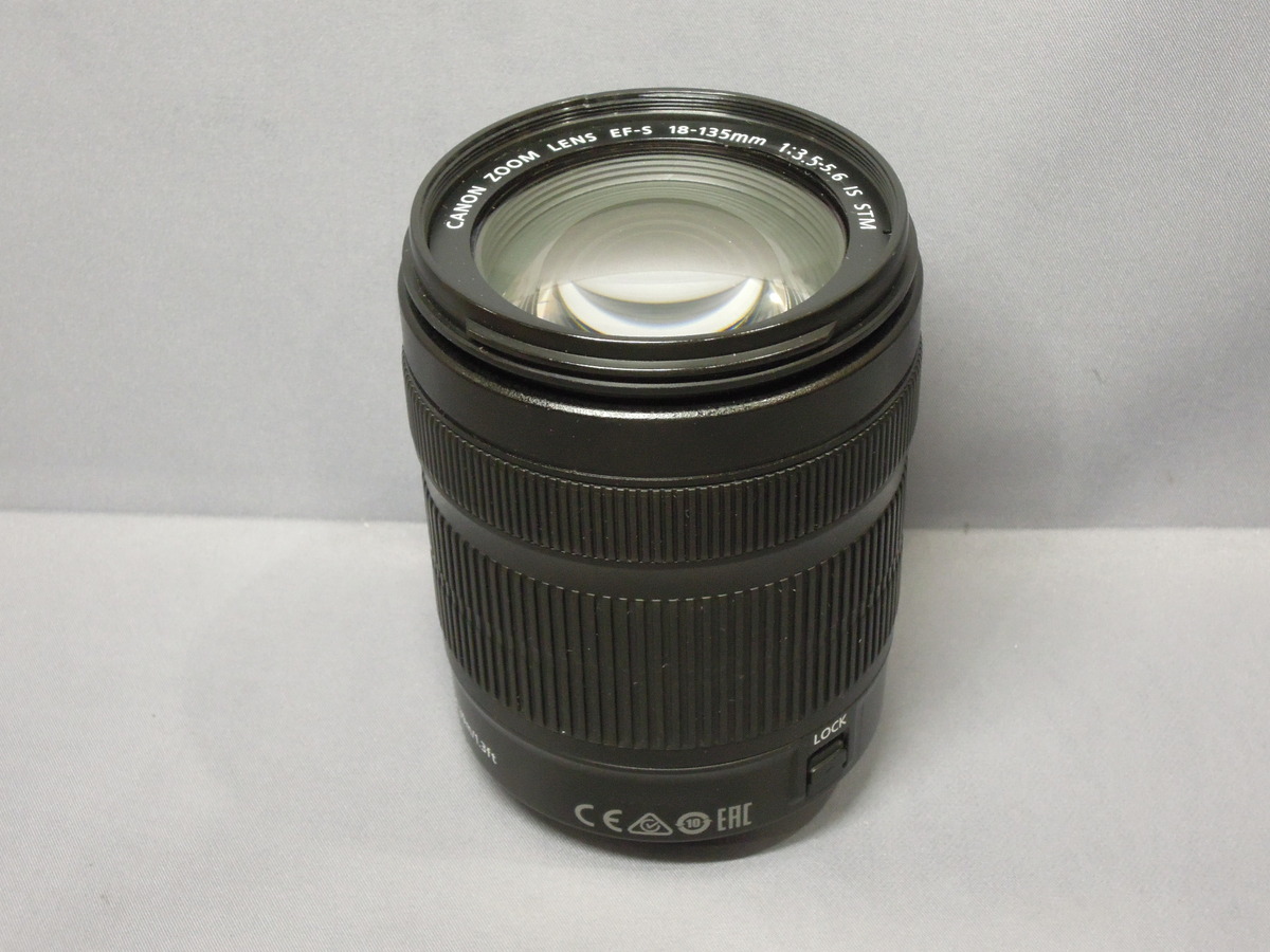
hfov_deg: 31.2
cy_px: 476
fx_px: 2275
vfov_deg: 23.7
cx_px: 635
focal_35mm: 62
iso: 800
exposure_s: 1/20
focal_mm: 11.1
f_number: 5.9
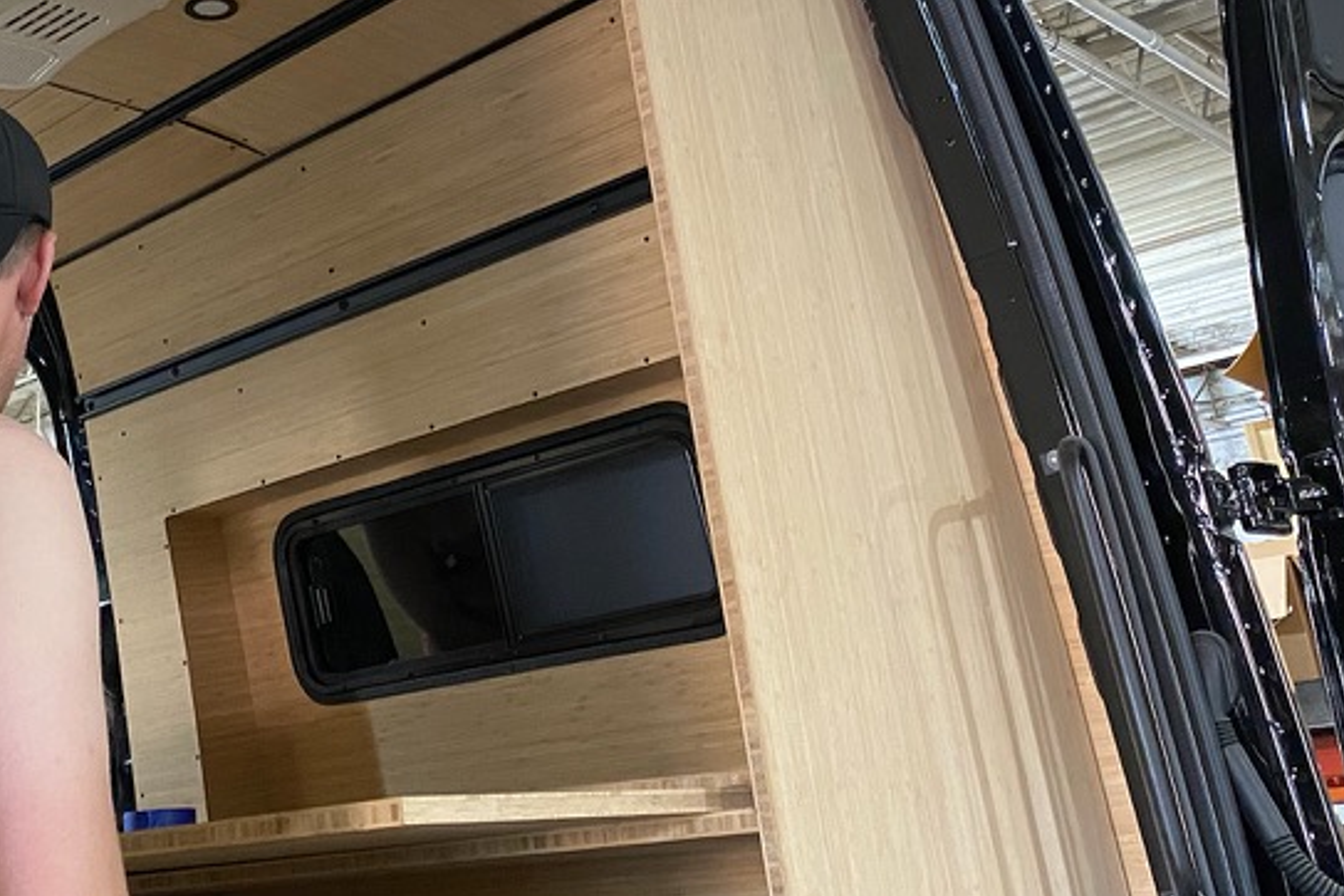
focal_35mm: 51
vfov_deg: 26.1
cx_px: 332
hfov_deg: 37.9
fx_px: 1904
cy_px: 196
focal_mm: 4.25
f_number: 1.8
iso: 500
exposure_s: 1/40
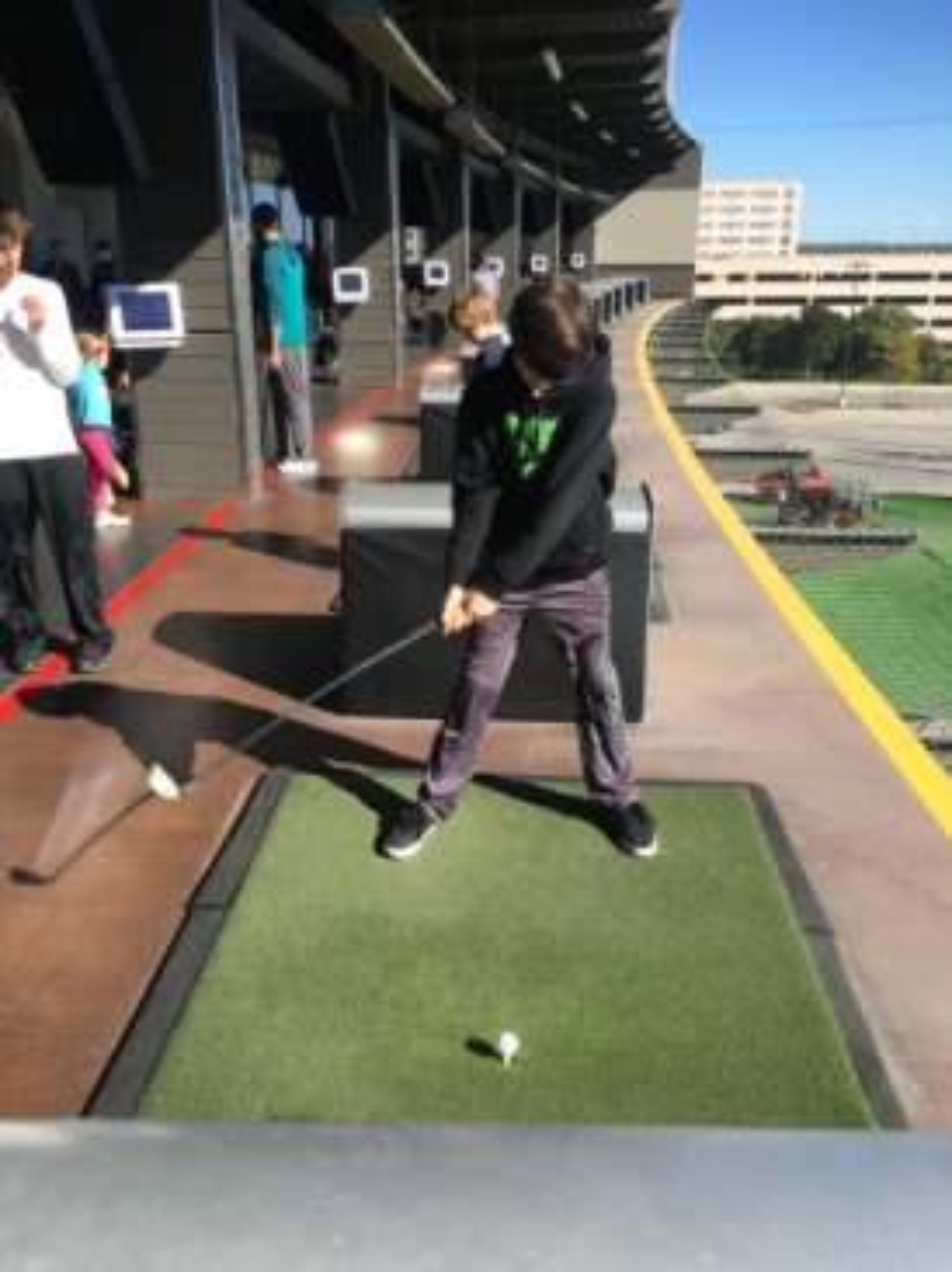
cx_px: 476
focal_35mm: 29
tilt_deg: -20.3
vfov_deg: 61.7
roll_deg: -0.9
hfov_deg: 48.2
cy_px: 636
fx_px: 1065
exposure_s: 1/1026
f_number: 2.2
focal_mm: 4.15
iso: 25
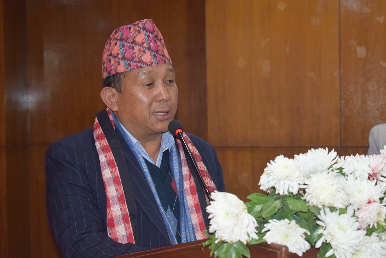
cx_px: 193
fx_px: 885
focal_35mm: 82
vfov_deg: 16.6
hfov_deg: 24.6
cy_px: 129
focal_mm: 55
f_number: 5.6
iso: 2000
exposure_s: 1/60
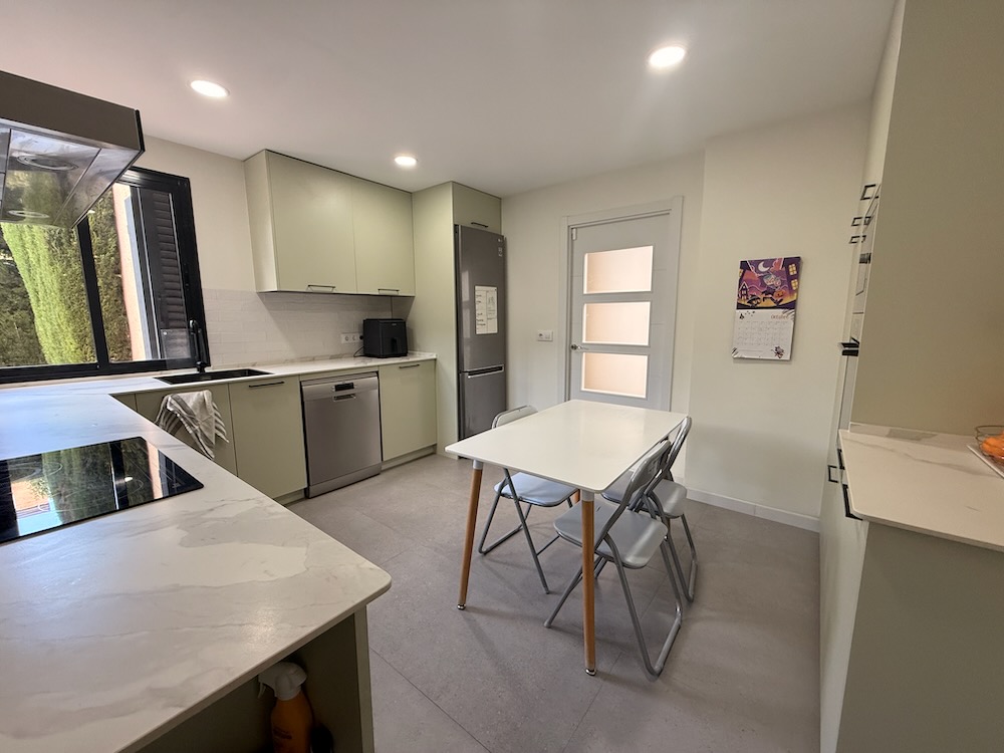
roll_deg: -0.7
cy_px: 376
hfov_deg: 102.1
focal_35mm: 14
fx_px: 406
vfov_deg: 85.7
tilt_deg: -7.6
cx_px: 502
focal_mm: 2.22
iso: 200
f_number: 2.2
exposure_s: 1/100
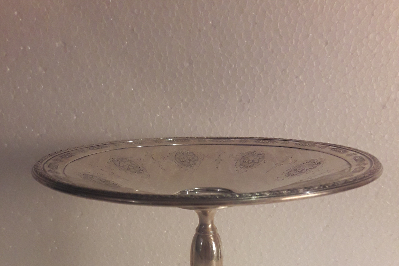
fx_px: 432
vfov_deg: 32.0
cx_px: 200
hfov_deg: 49.6
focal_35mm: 39
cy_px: 254
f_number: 1.9
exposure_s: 1/40
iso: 125
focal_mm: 3.7
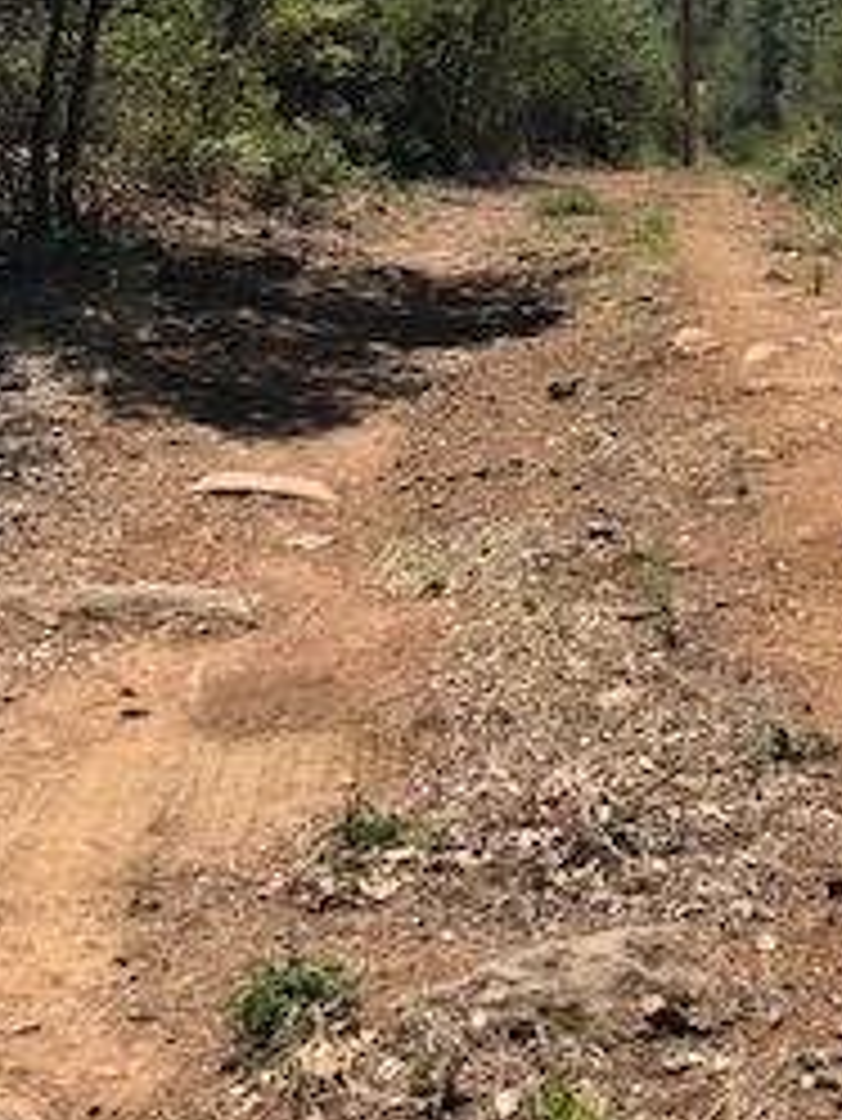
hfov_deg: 20.2
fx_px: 2333
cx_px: 693
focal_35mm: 72
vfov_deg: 26.2
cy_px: 135
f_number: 1.8
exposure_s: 1/1736
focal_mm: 3.99
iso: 20
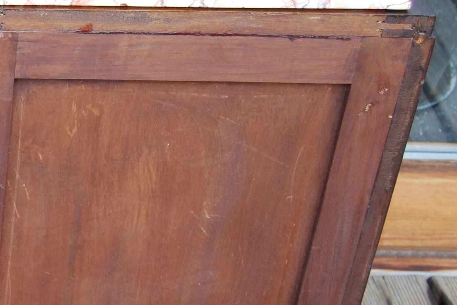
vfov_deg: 12.6
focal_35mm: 109
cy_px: 190
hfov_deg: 17.6
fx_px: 1384
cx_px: -128
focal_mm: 26
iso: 200
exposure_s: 1/50
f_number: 4
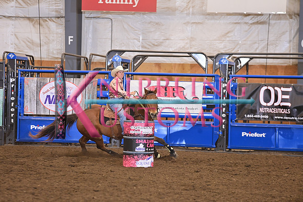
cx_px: 152
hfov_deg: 10.3
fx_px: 1684
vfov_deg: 6.9
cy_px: 101
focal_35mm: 200
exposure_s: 1/250
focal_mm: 200
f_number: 3.5
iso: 1600
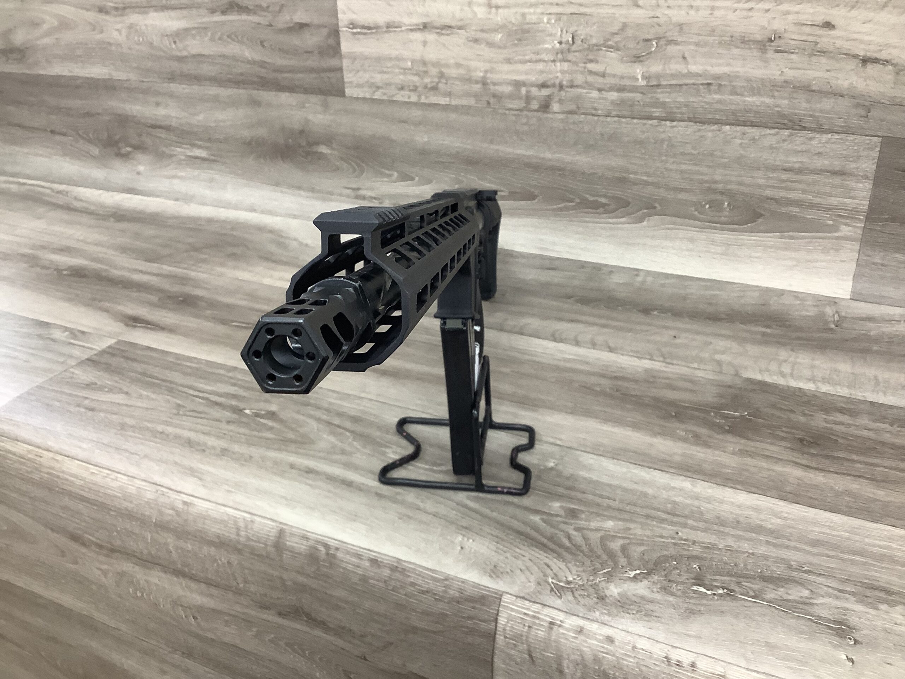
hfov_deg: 58.4
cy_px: 340
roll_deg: +0.9
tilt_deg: -29.4
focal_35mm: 31
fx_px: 810
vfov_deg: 45.4
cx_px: 452
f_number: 2.4
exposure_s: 1/60
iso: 125
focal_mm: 3.3
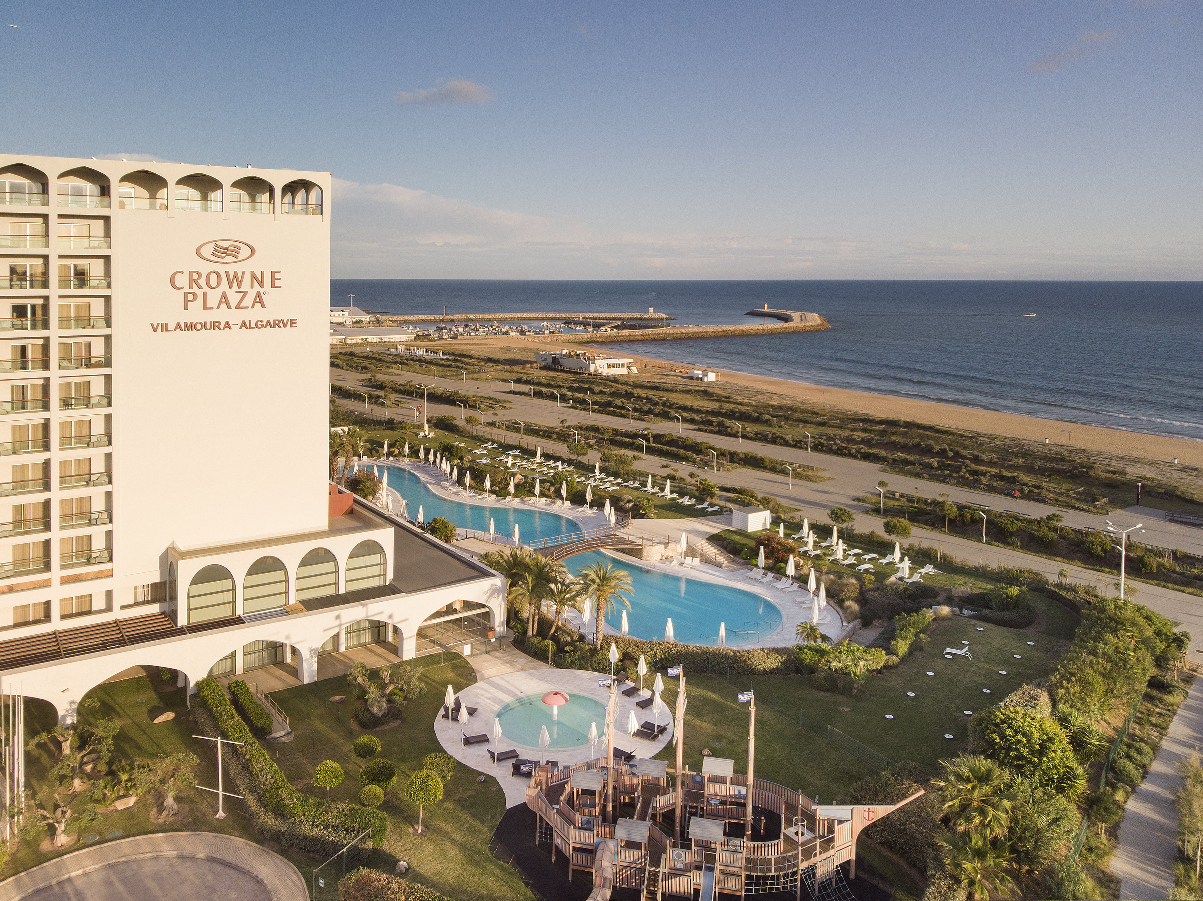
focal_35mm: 24
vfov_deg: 56.8
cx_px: 602
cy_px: 450
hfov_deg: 71.6
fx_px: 834
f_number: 2.8
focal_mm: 4.5
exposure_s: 1/20
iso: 100
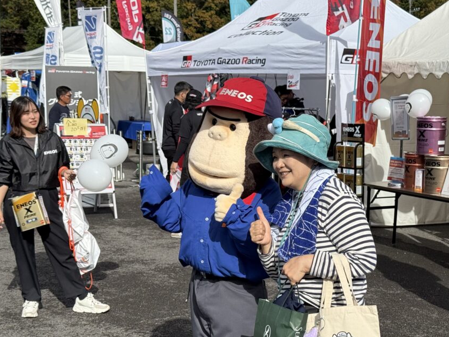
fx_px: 869
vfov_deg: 21.9
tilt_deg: -7.7
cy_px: 206
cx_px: 277
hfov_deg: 28.9
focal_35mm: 67
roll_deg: -0.7
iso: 64
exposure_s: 1/8772
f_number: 1.78
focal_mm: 6.76
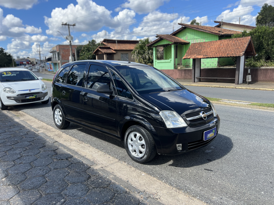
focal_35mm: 26
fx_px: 206
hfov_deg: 67.3
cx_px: 137
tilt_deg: -10.8
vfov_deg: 53.1
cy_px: 102
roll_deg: +2.6
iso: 50
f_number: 1.5
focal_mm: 5.7
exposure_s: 1/1972
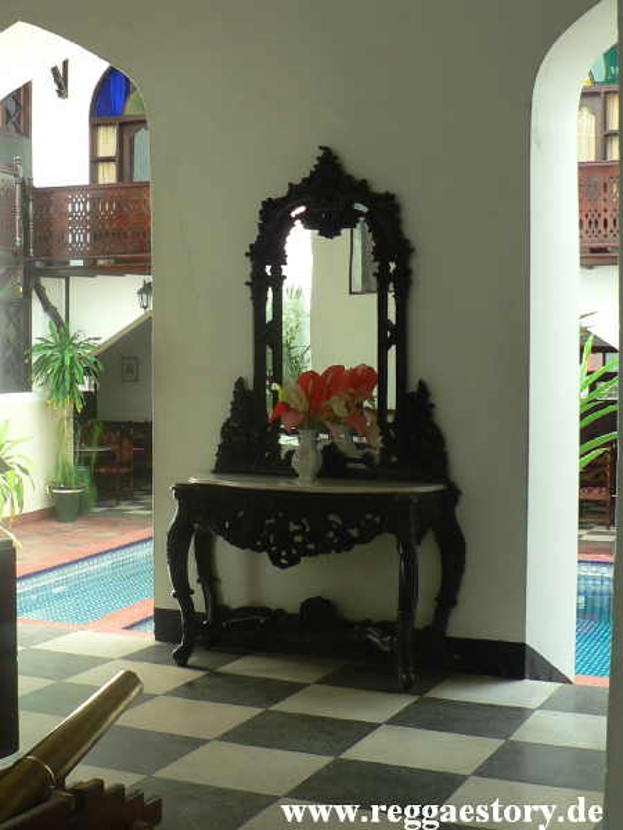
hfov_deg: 40.7
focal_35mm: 35
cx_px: 312
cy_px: 415
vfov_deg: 52.6
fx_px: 840
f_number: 2.8
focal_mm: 6
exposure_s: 1/80
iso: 64
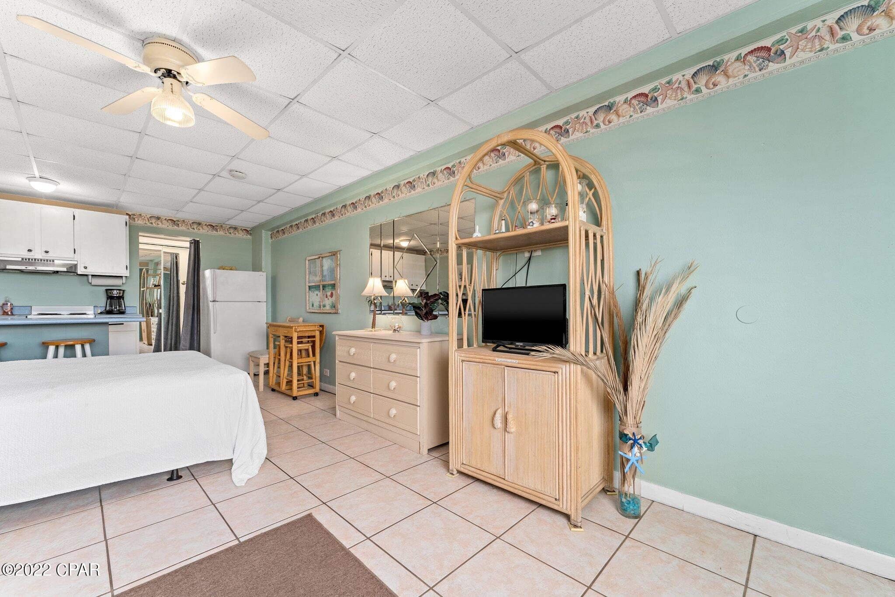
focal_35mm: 14
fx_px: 348
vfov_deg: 81.2
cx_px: 448
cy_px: 298
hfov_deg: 104.3
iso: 400
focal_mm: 14
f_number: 8
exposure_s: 1/8
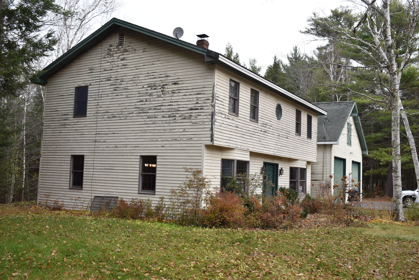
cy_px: 140
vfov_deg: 35.6
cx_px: 210
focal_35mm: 38
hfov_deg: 51.2
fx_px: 437
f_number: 6.3
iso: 100
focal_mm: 25
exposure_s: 1/160
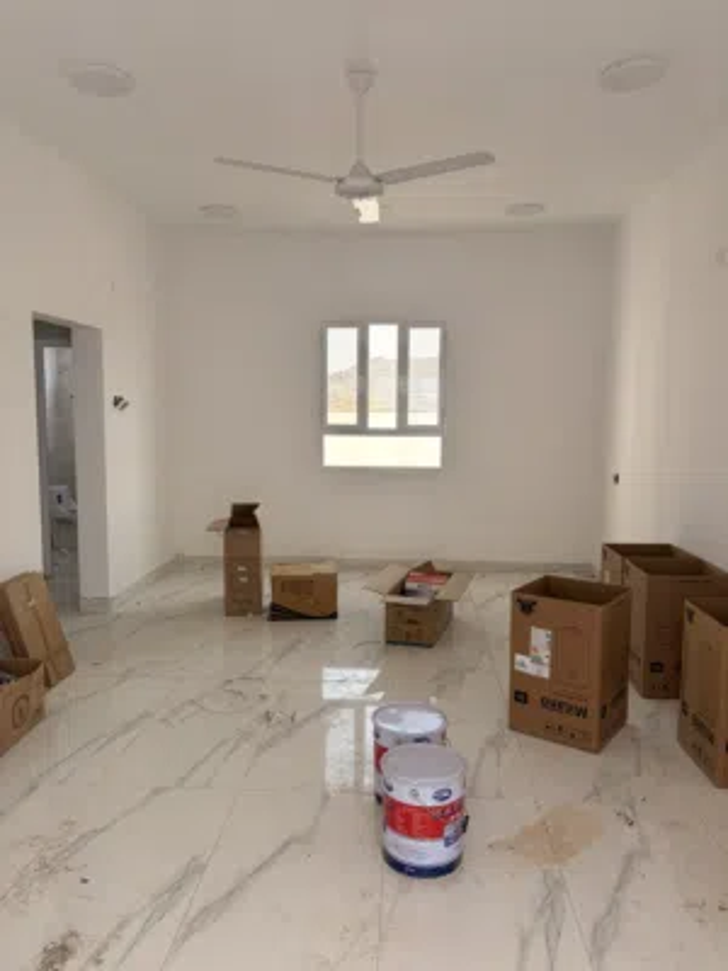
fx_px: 729
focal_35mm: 26
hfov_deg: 53.1
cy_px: 486
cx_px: 364
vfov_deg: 67.3
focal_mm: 5.96
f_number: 1.6
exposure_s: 1/146
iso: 125
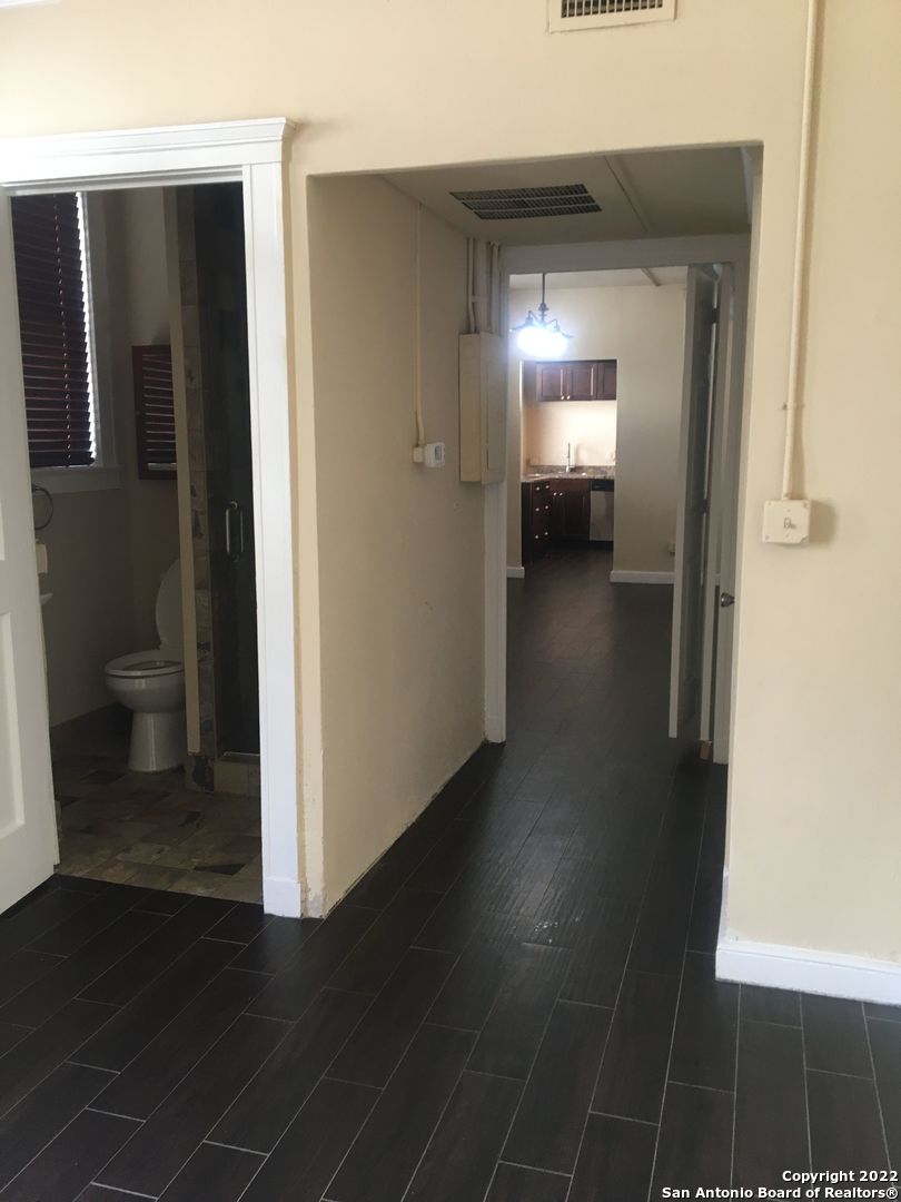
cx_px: 450
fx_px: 1006
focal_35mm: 29
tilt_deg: -9.9
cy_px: 601
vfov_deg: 61.7
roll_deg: +1.1
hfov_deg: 48.2
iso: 80
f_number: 2.2
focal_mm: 4.15
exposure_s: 1/30
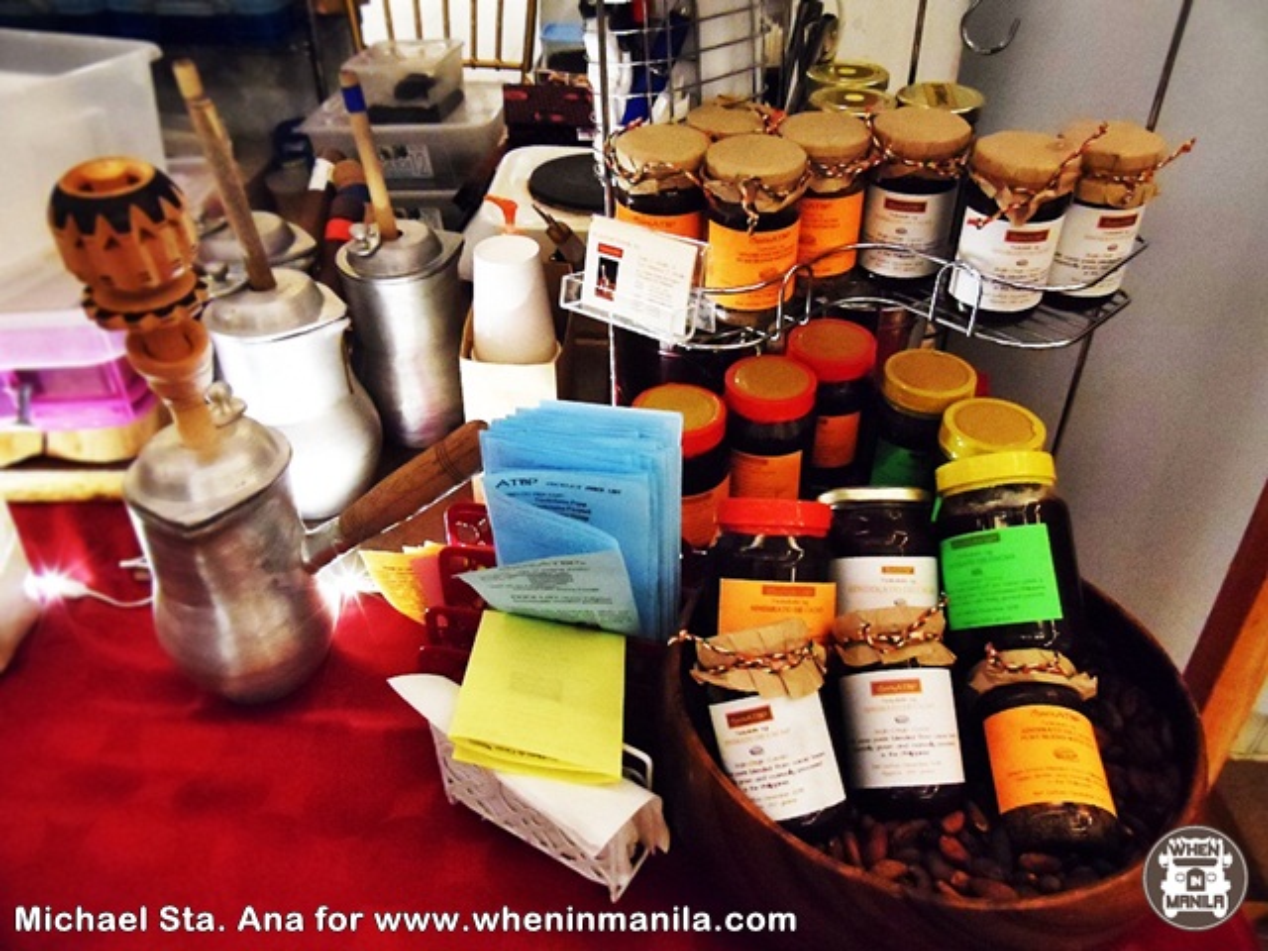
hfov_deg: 71.6
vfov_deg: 56.8
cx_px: 634
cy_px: 476
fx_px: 879
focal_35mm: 24
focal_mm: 4
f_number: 3.2
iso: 800
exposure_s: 1/30
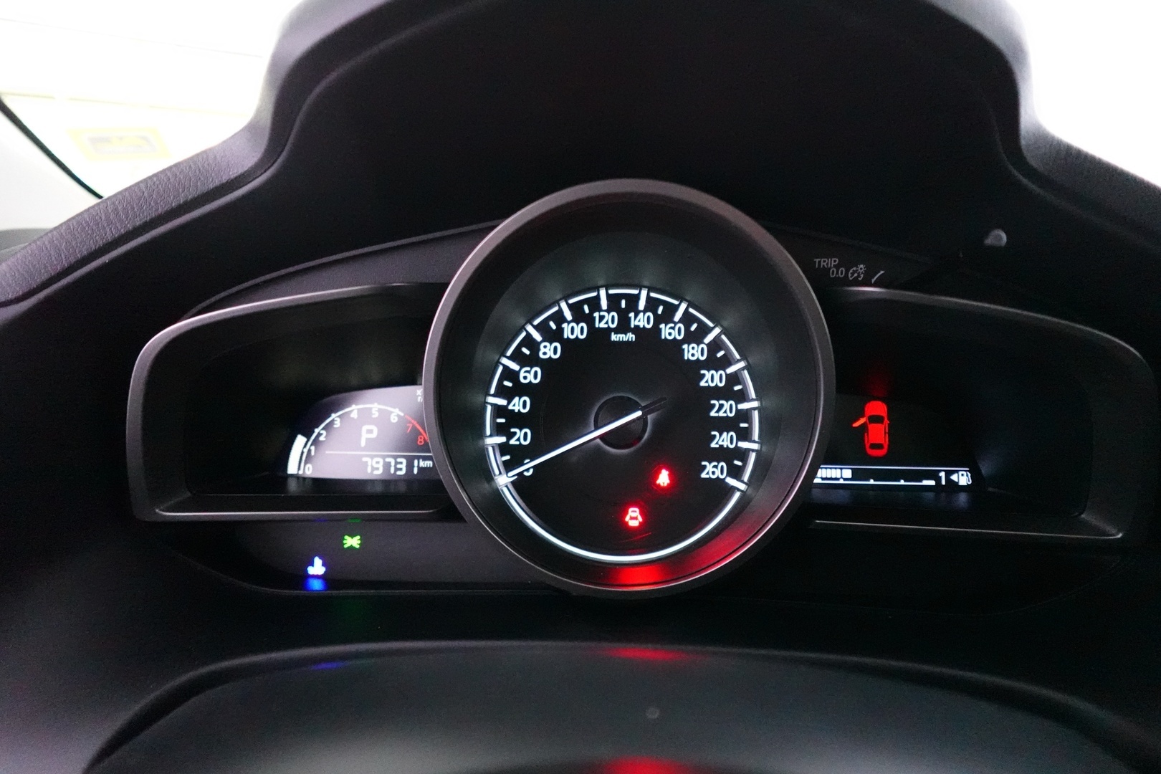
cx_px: 580
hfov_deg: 84.0
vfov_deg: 61.9
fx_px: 645
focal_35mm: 20
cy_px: 387
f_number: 2
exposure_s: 1/100
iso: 6400
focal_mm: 7.6
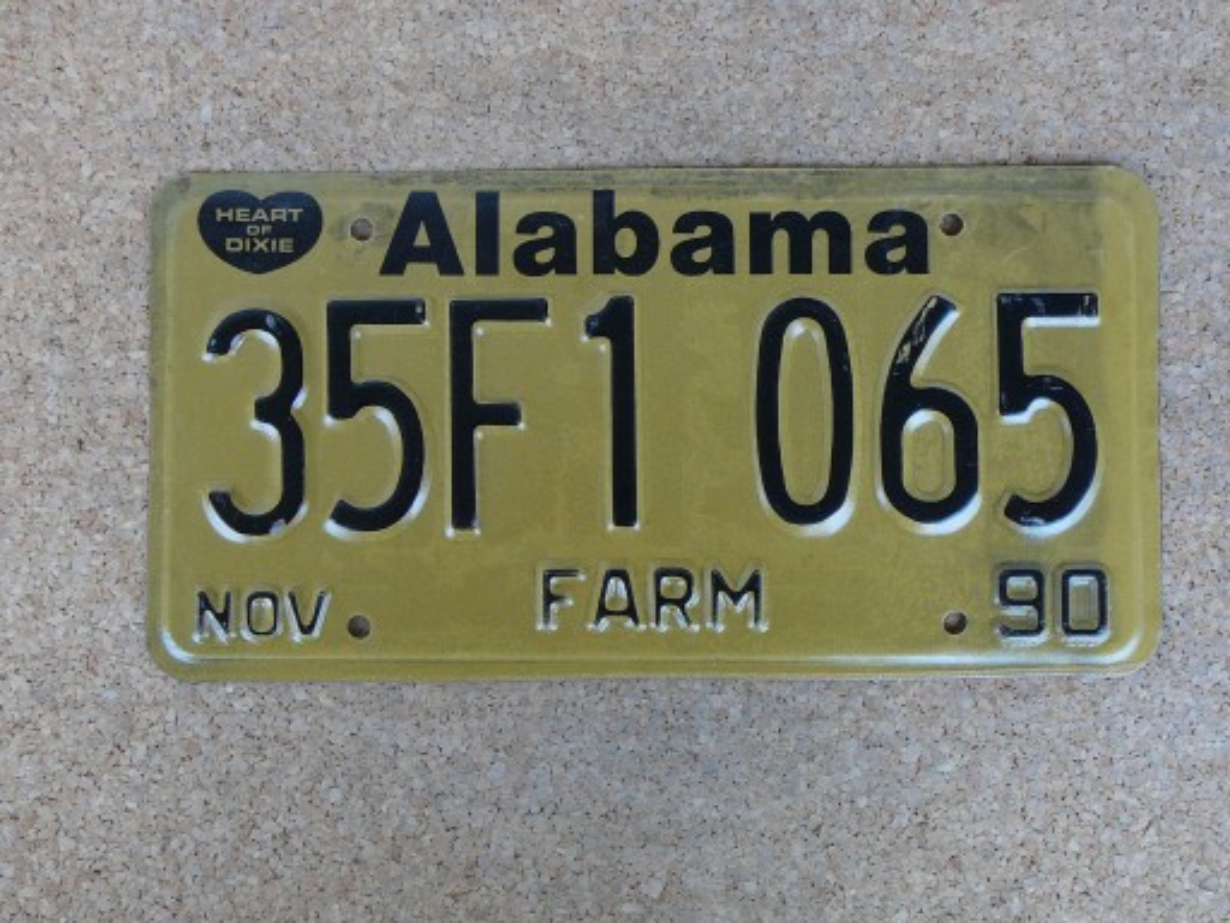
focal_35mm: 45
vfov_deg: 32.2
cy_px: 462
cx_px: 615
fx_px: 1599
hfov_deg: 42.1
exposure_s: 1/40
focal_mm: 6.7
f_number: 3.2
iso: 100
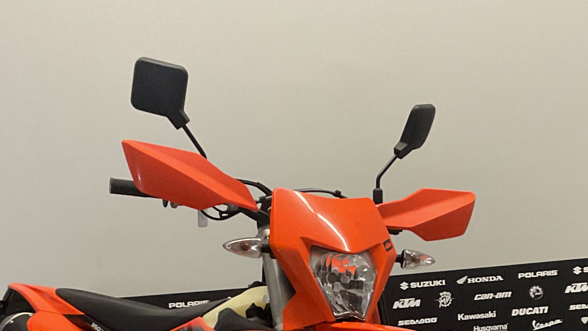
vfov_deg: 16.1
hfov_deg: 29.7
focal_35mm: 71
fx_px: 1107
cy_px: 429
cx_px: 327
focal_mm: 3
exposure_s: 1/60
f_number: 1.8
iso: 200
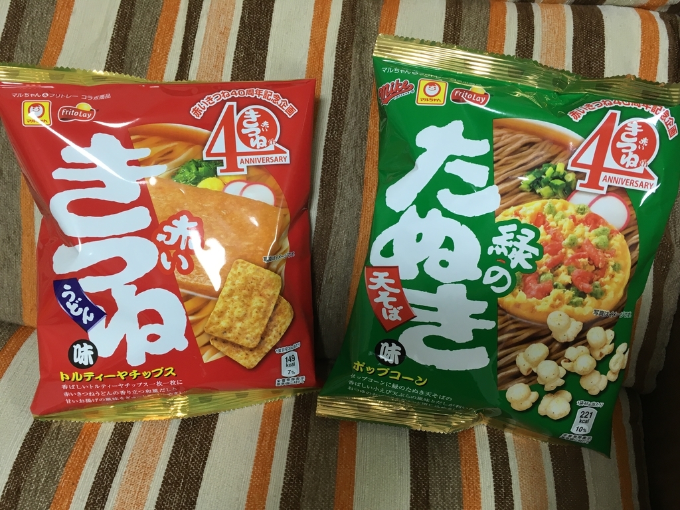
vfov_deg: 48.2
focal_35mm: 29
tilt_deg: -57.3
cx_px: 340
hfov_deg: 61.7
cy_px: 255
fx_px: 570
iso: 50
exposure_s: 1/30
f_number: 2.2
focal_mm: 4.15
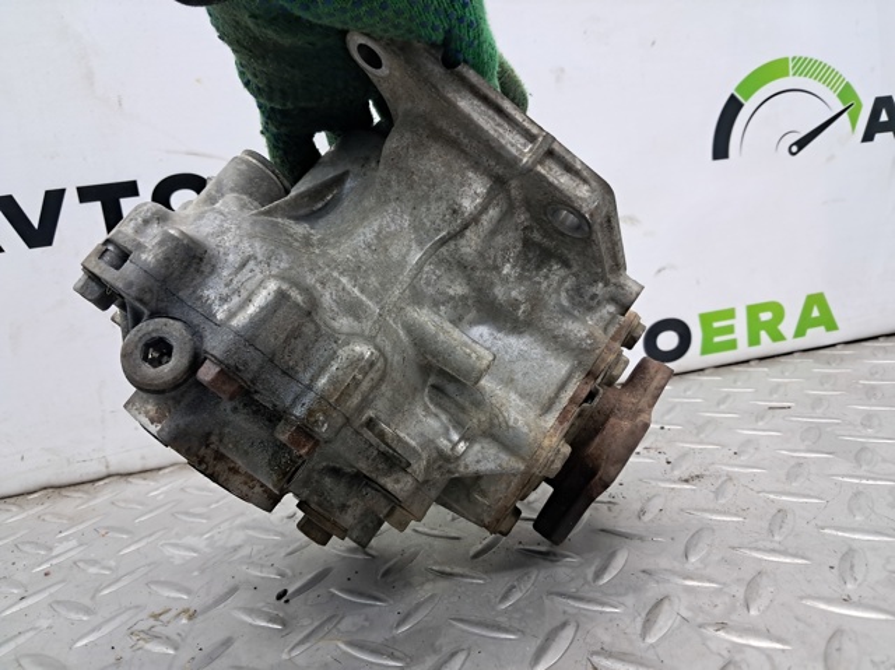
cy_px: 335
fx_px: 698
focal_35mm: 27
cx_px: 448
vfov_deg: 51.3
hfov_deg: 65.4
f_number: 1.8
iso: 160
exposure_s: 1/50
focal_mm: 4
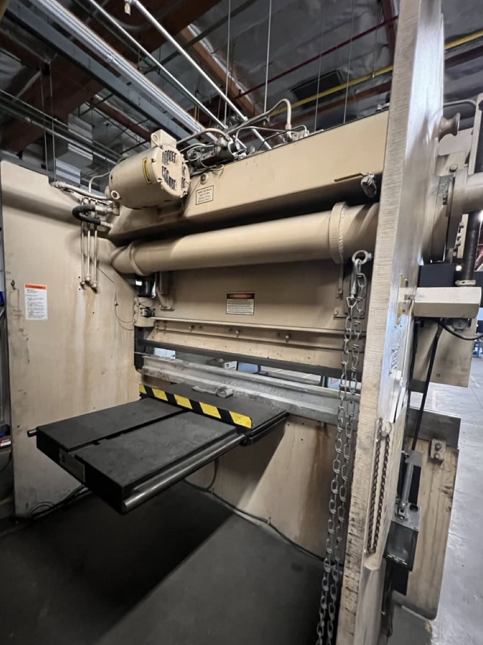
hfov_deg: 85.6
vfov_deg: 101.9
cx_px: 241
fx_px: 261
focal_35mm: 14
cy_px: 346
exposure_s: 1/40
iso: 1250
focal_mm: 1.6
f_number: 1.8
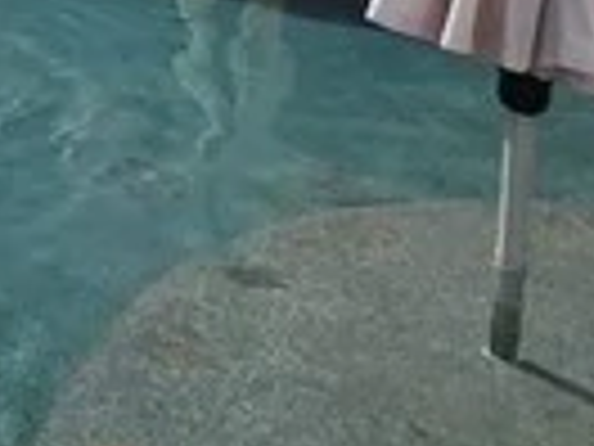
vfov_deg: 12.4
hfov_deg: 10.1
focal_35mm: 101
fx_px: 1733
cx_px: -1390
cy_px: -527
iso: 50
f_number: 2.2
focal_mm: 2.2
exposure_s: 1/3042
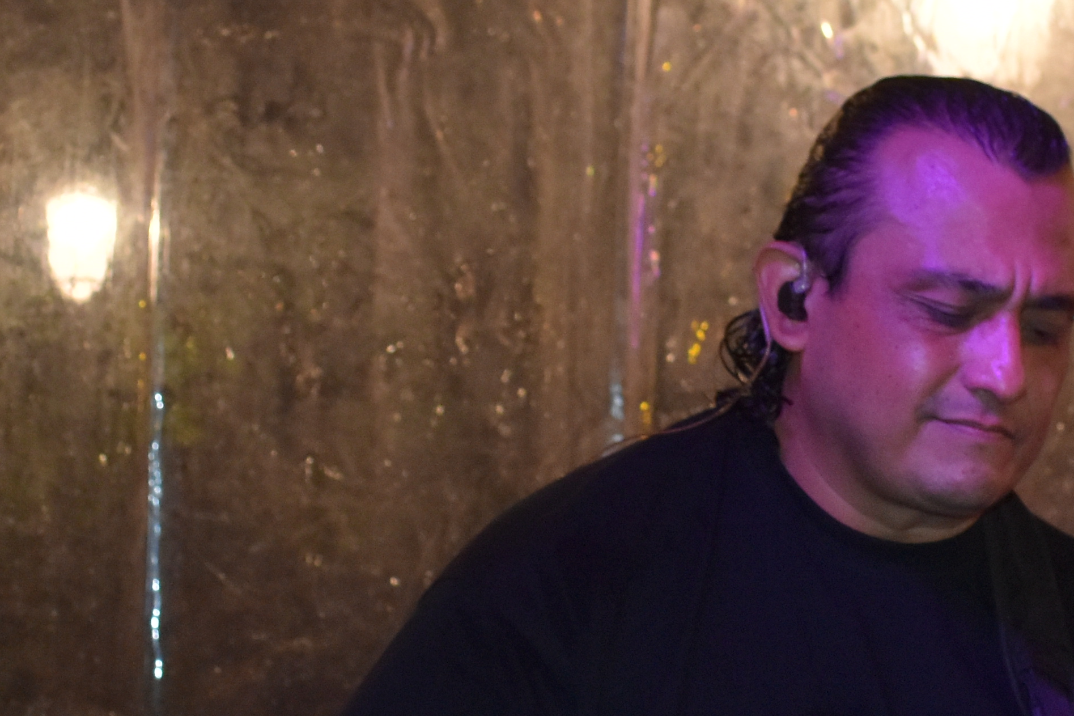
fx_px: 2834
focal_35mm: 95
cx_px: 914
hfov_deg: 21.1
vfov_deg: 14.3
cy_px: 647
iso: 1100
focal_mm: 20
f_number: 3.5
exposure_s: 1/125
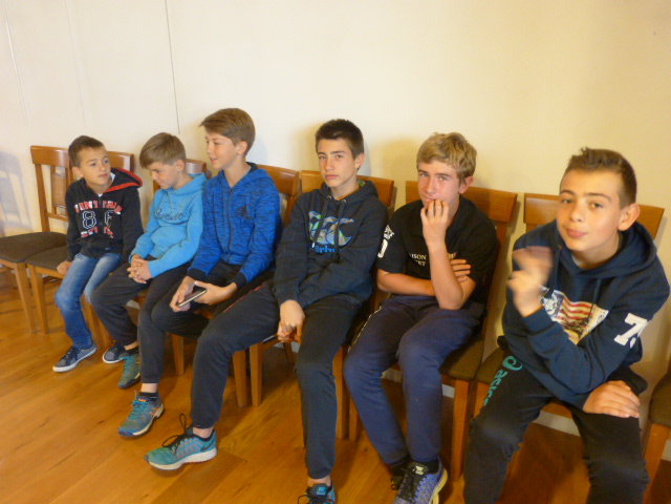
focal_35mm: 25
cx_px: 336
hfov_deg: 69.4
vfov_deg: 54.9
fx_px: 485
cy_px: 252
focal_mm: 4.5
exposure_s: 1/40
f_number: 2.8
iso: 400
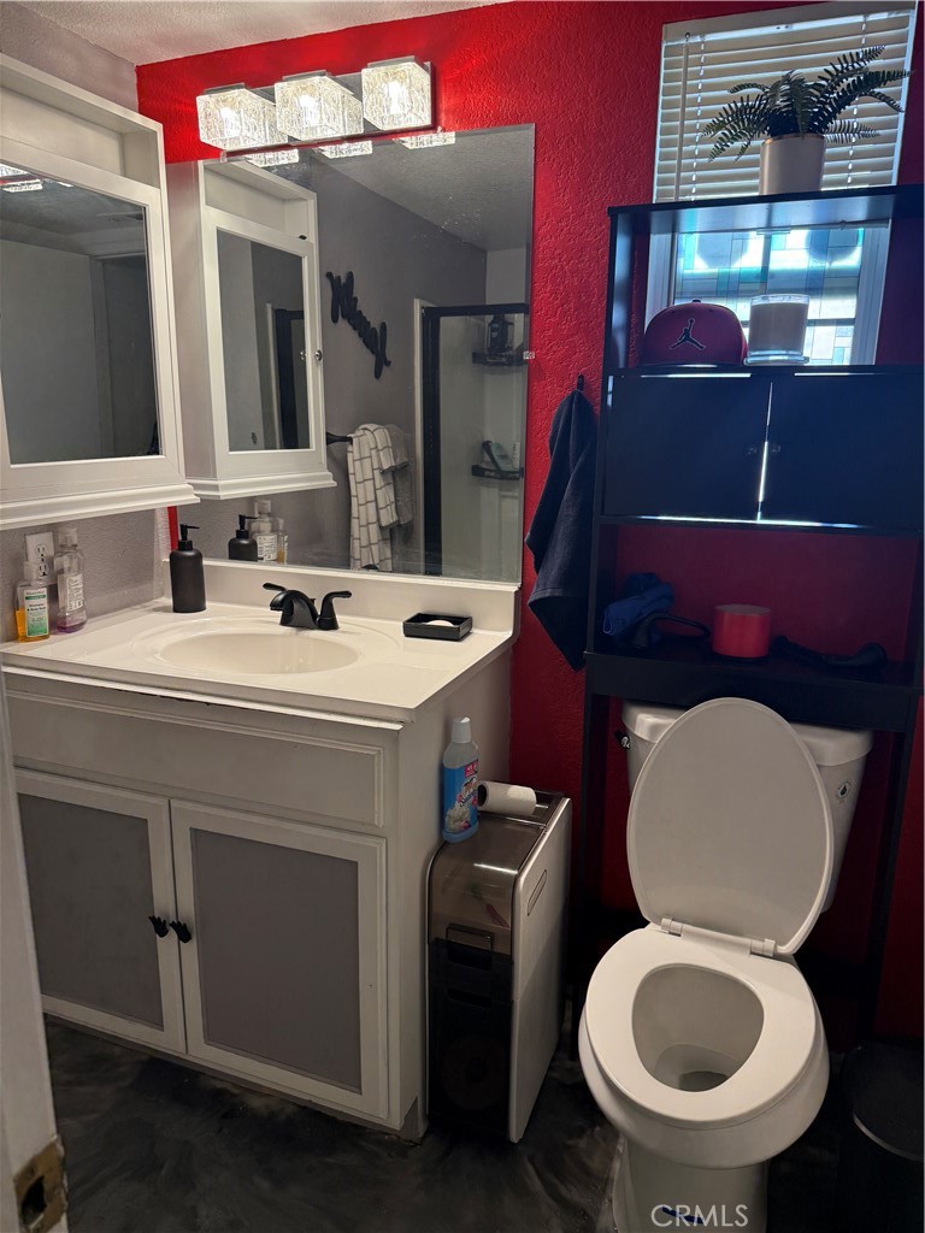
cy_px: 616
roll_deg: -0.5
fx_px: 855
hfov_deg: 56.8
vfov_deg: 71.6
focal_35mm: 24
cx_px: 462
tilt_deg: -12.3
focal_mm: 6.76
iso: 125
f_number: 1.78
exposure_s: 1/60
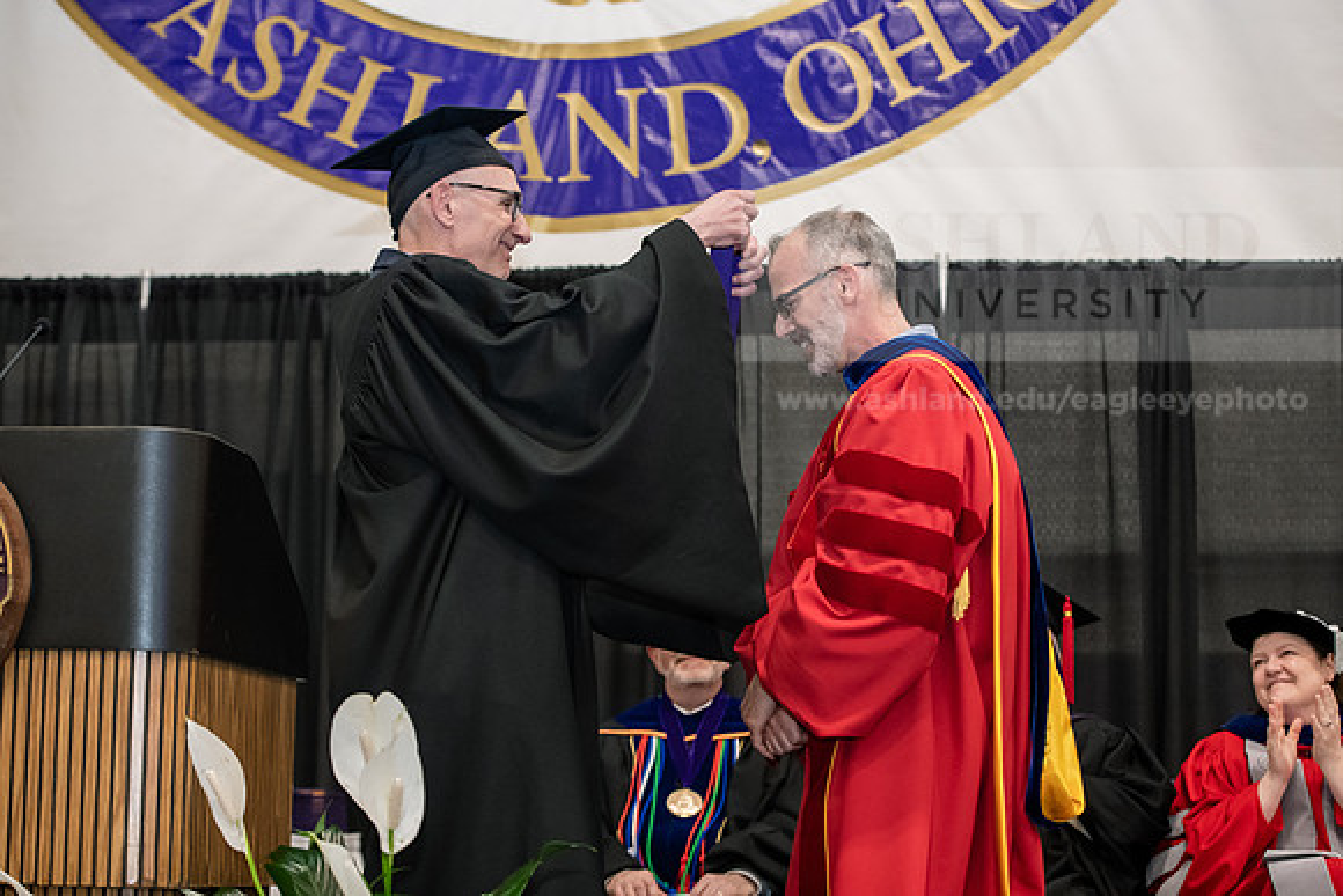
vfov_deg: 19.5
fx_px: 2612
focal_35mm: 70
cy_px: 448
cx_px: 672
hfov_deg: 28.8
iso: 3200
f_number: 4
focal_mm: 70
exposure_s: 1/200
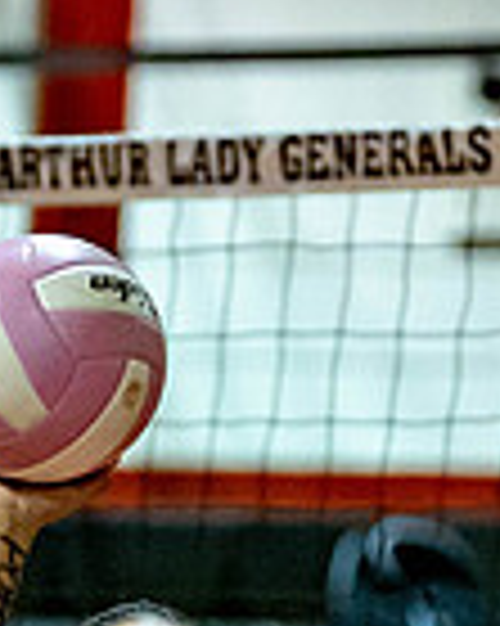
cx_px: 131
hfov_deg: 1.9
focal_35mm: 802
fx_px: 14851
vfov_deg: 2.4
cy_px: 885
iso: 6400
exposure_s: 1/750
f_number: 3.5
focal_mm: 167
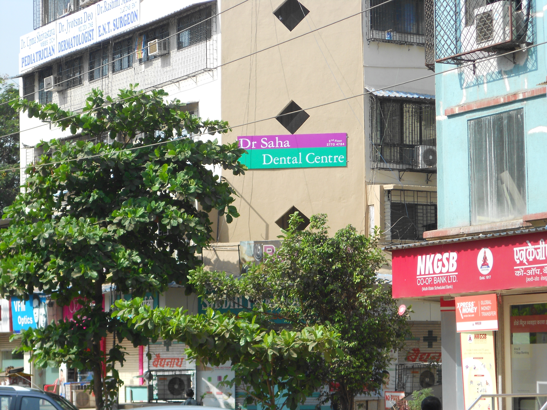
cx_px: 274
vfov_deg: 13.1
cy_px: 205
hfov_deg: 17.4
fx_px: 1786
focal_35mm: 113
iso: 80
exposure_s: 1/160
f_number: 6
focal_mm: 20.1
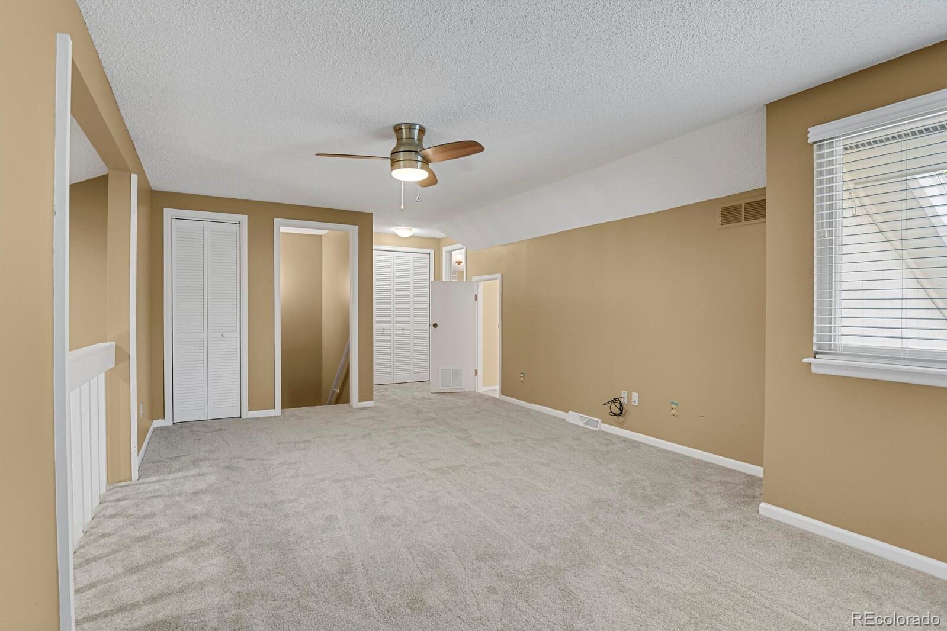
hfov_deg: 90.0
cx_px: 474
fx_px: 473
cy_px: 316
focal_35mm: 18
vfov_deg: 67.4
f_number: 8
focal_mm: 18
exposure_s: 1/20
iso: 11400
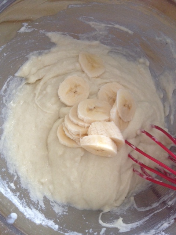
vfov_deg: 52.6
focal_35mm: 35
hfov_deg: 40.7
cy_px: 118
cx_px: 88
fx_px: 237
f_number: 2.4
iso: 160
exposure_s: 1/20
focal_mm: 4.28
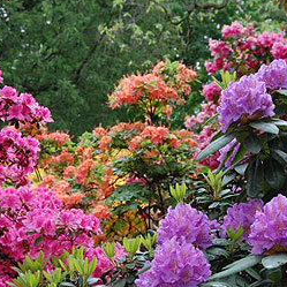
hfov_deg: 21.4
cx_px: 134
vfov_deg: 21.4
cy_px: 149
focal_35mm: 81
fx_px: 758
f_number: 9
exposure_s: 1/320
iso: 1600
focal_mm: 35
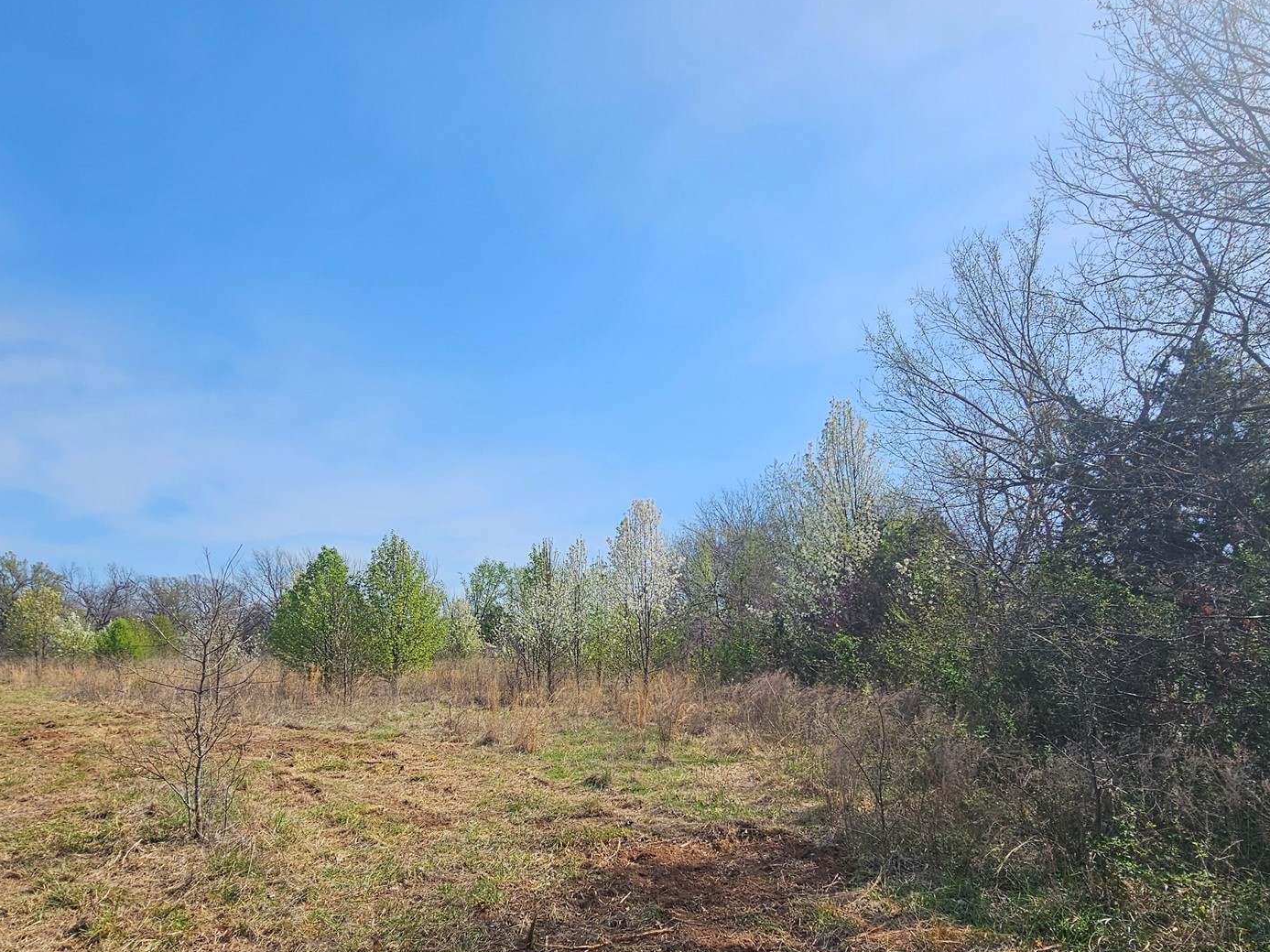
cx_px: 657
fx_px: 660
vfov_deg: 69.8
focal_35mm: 18
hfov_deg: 87.7
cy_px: 623
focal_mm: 2.2
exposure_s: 1/2723
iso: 50
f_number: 2.2
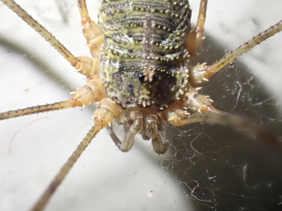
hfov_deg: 19.6
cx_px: 141
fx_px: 815
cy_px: 106
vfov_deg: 14.8
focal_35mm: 100
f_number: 6.3
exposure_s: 1/100
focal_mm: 18
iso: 1600
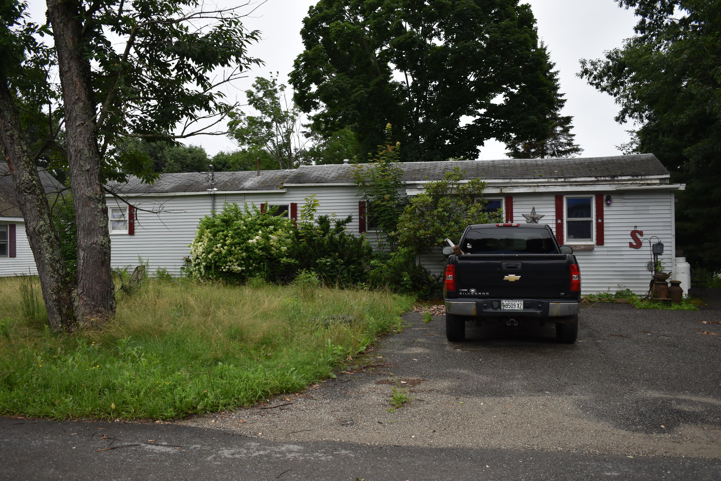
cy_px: 240
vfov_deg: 40.0
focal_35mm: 33
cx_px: 360
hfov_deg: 57.2
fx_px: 661
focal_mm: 22
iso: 100
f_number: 5
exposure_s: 1/200
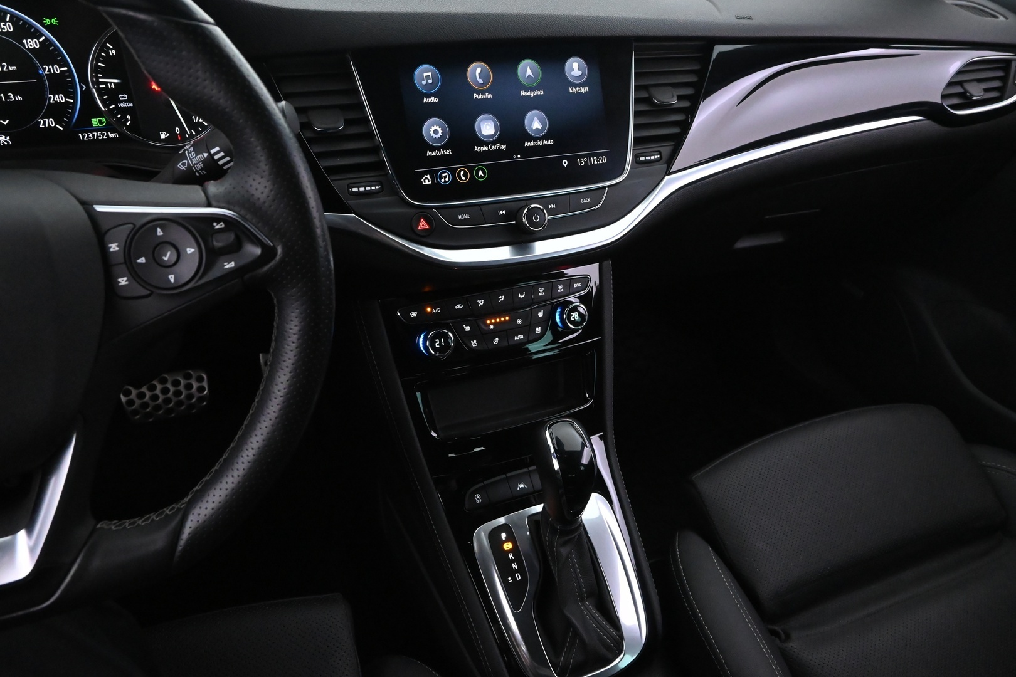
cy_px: 338
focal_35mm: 24
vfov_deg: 53.1
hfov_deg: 73.7
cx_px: 508
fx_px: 677
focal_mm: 16
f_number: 5
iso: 6400
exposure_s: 1/40
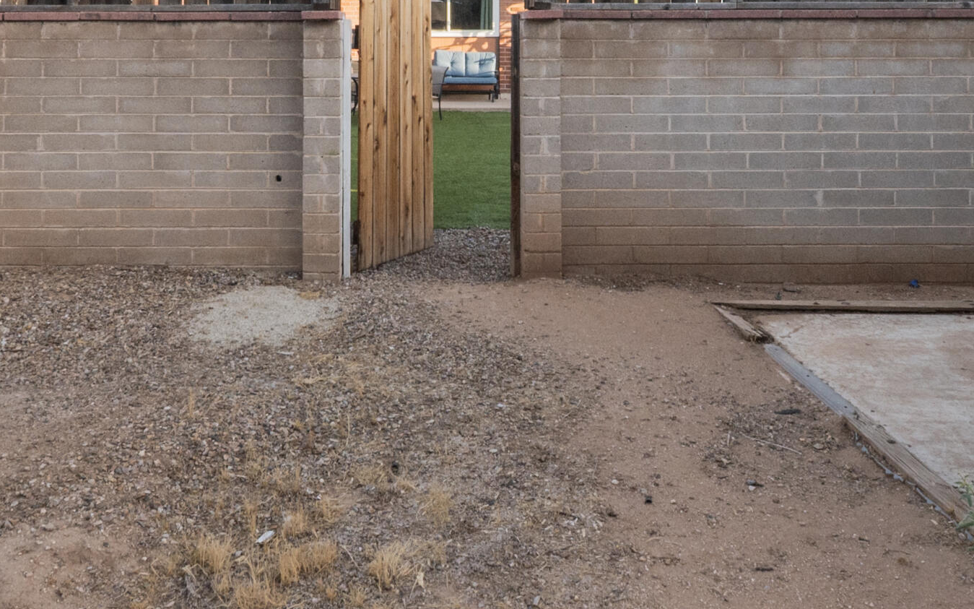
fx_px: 902
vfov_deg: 34.7
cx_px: 418
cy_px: 37
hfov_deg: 56.5
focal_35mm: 34
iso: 800
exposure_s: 1/100
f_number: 16
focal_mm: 10
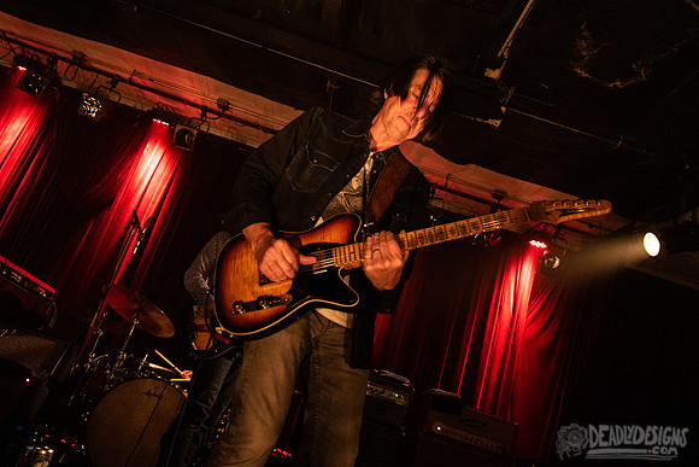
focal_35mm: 29
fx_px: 555
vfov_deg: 45.3
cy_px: 278
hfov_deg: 64.4
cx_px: 350
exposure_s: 1/125
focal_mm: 24
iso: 3200
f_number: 3.2
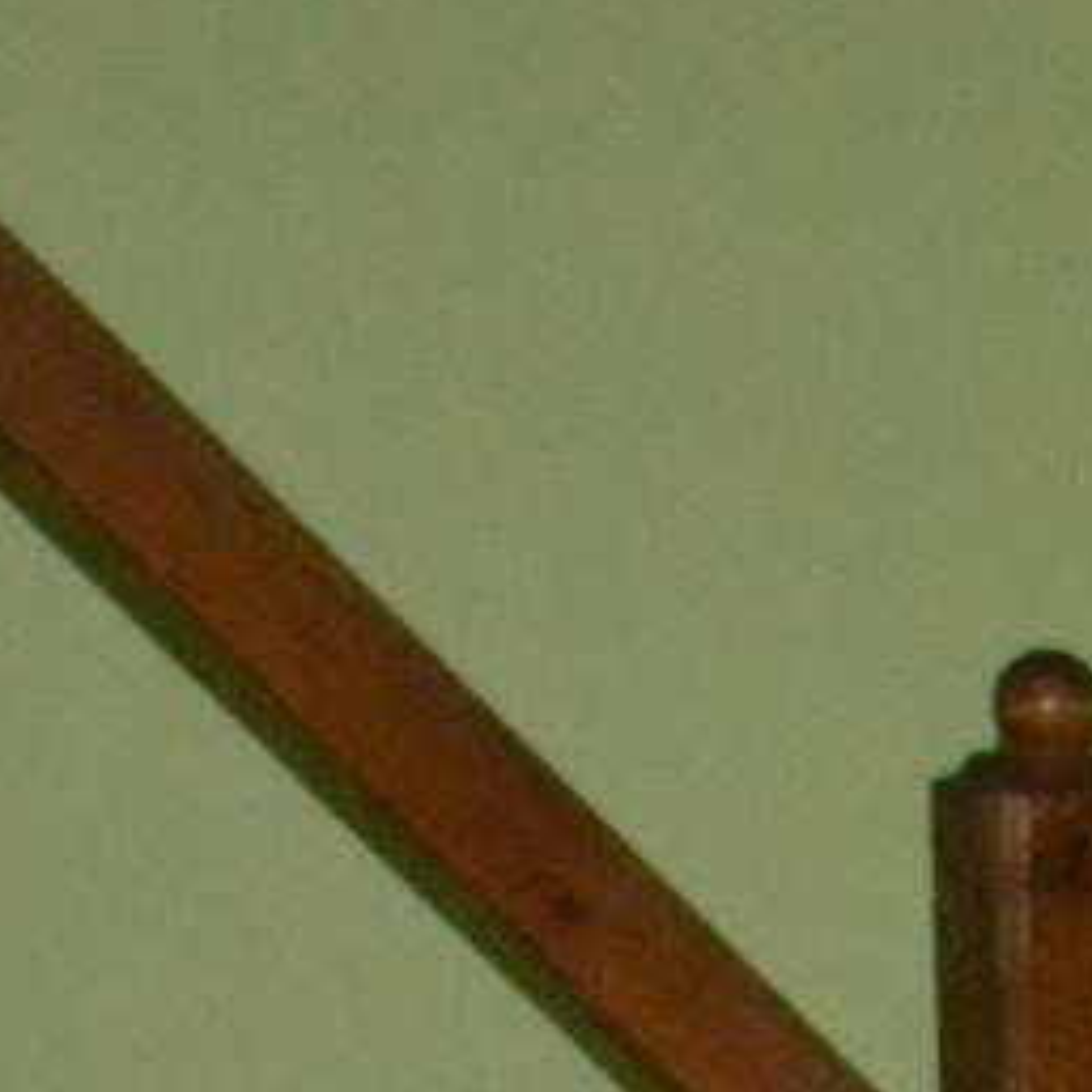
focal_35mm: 203
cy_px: 2603
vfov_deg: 8.0
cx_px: 2001
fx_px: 7245
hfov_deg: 8.3
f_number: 3.8
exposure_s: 1/60
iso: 3200
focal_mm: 20
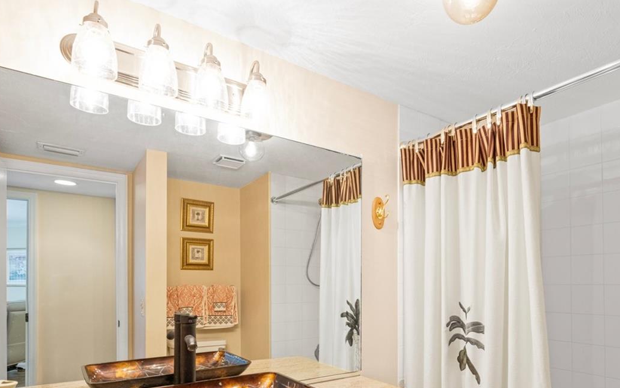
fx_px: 372
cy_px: 289
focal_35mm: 22
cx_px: 346
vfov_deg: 52.7
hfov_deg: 79.4
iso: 800
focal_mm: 14
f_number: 8
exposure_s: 1/13
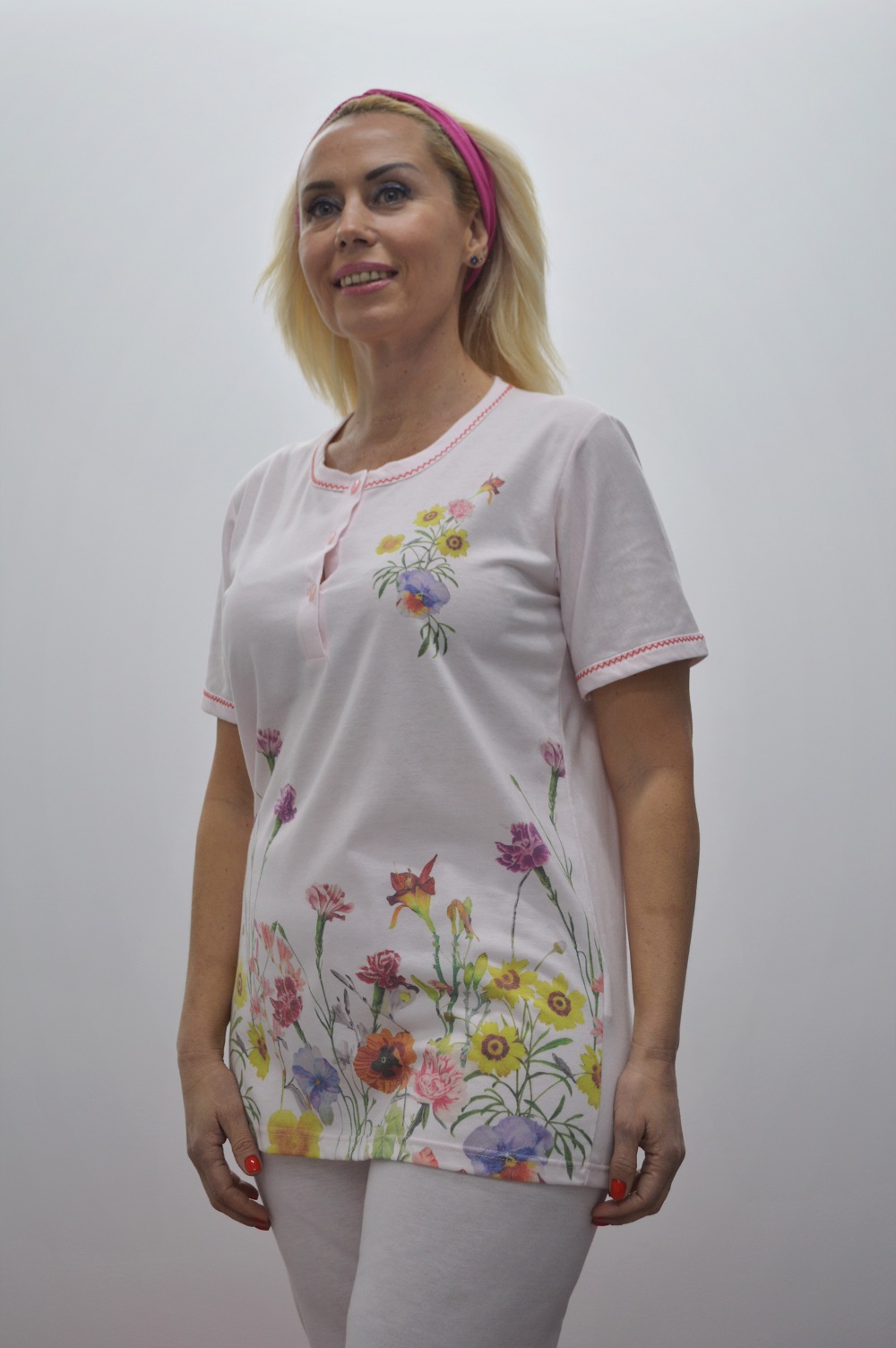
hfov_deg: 23.7
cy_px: 674
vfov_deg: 35.1
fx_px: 2132
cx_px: 448
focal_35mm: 57
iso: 100
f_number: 5
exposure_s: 1/30
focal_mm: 38
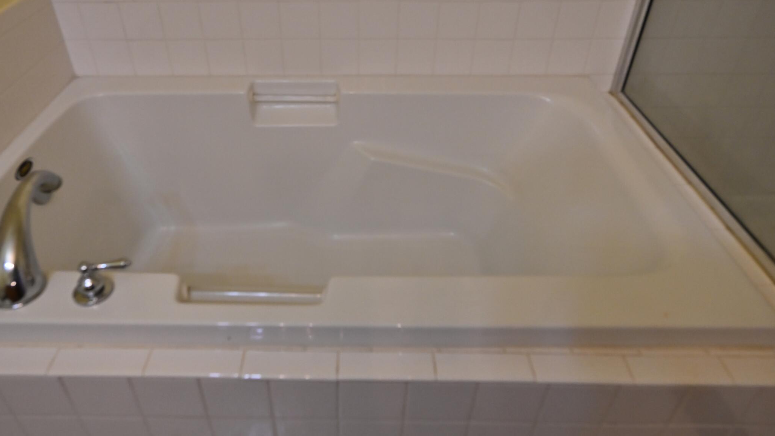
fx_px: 550
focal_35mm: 27
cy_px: 164
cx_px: 347
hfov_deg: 70.1
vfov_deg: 42.9
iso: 1600
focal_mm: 17.5
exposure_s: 1/500
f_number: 4
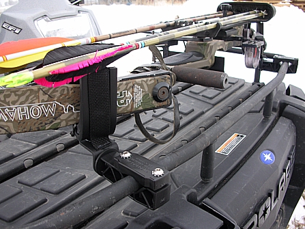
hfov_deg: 52.6
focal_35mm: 35
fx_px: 308
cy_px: 114
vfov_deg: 40.7
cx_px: 152
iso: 50
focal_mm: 5.8
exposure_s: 1/47.6
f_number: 3
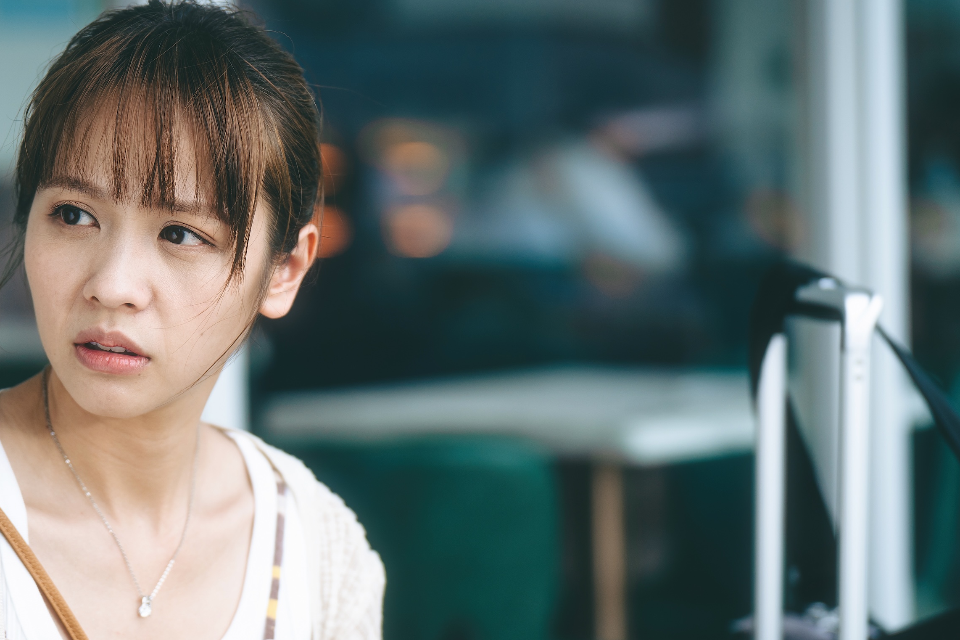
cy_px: 392
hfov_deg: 15.3
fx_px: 3573
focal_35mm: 134
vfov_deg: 10.2
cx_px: 396
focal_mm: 102
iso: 200
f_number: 2.8
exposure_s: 1/1000
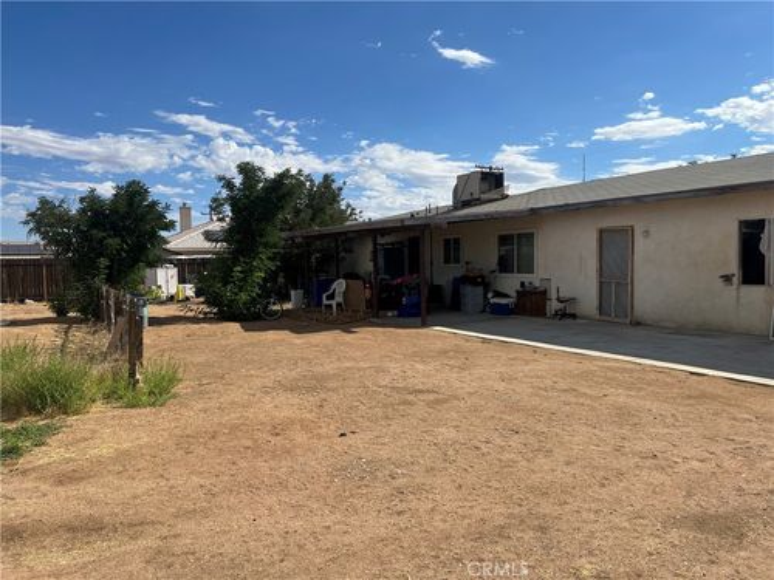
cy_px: 290
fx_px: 581
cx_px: 387
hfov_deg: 67.3
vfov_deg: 53.1
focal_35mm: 26
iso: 50
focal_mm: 5.1
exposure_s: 1/6173
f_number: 1.6
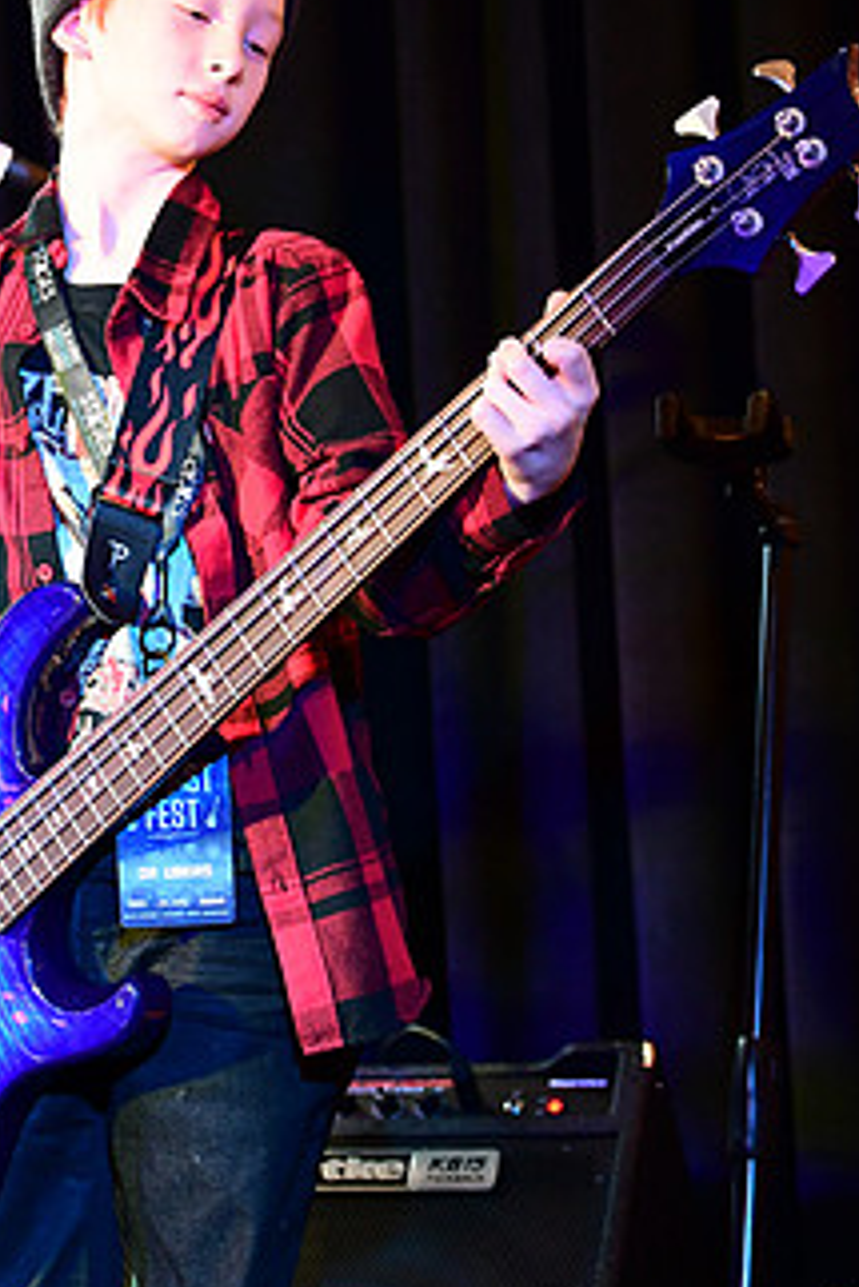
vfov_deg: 16.2
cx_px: 146
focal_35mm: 126
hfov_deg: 10.9
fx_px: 4505
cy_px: 360
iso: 6400
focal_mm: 70
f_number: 2.8
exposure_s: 1/250
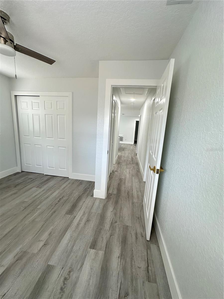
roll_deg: -4.2
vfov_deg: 102.1
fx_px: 121
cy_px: 150
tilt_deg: -10.1
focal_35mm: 14
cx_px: 112
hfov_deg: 85.7
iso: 160
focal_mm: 2.22
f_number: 2.2
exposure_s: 1/99
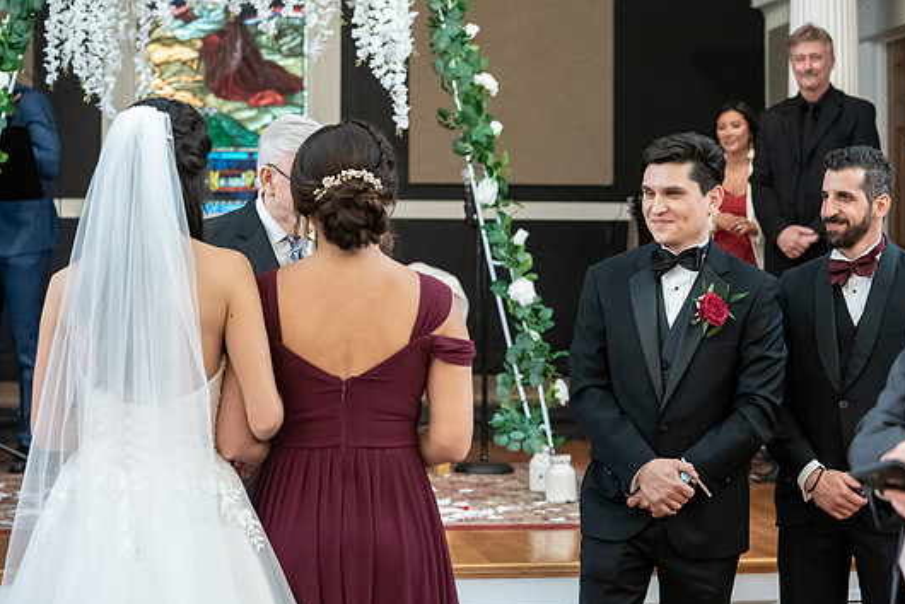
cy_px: 311
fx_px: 1987
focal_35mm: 79
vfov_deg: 17.3
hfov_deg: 25.6
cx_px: 509
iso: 6400
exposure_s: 1/100
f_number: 4
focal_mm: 70
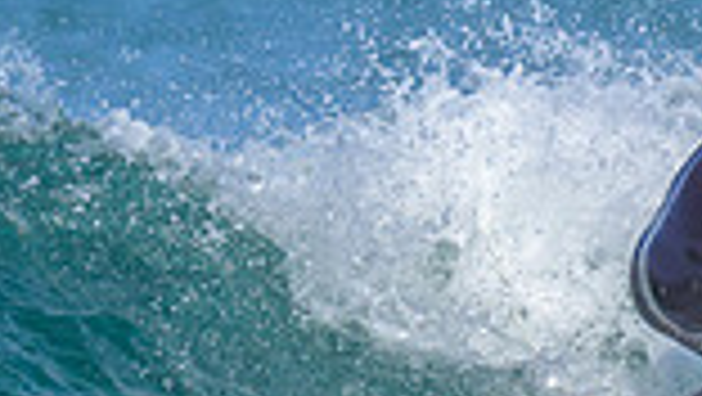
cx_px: 586
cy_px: 416
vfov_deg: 0.3
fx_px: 79314
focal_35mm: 4258
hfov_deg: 0.5
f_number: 6.3
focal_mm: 800
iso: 320
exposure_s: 1/2000
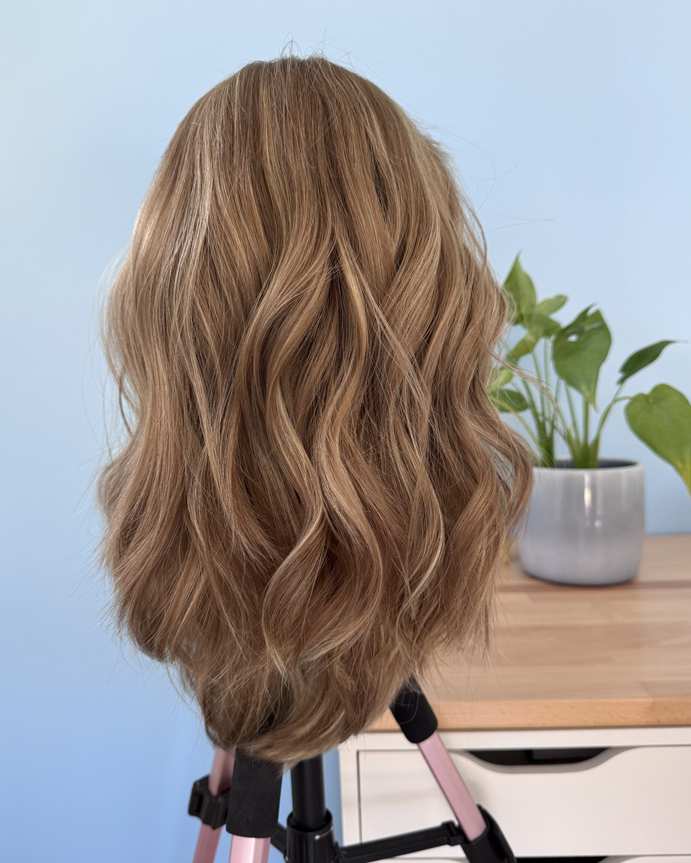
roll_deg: +1.5
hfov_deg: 54.9
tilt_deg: -4.7
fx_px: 665
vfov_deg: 66.0
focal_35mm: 26
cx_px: 351
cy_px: 446
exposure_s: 1/100
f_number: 1.78
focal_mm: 6.76
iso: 125
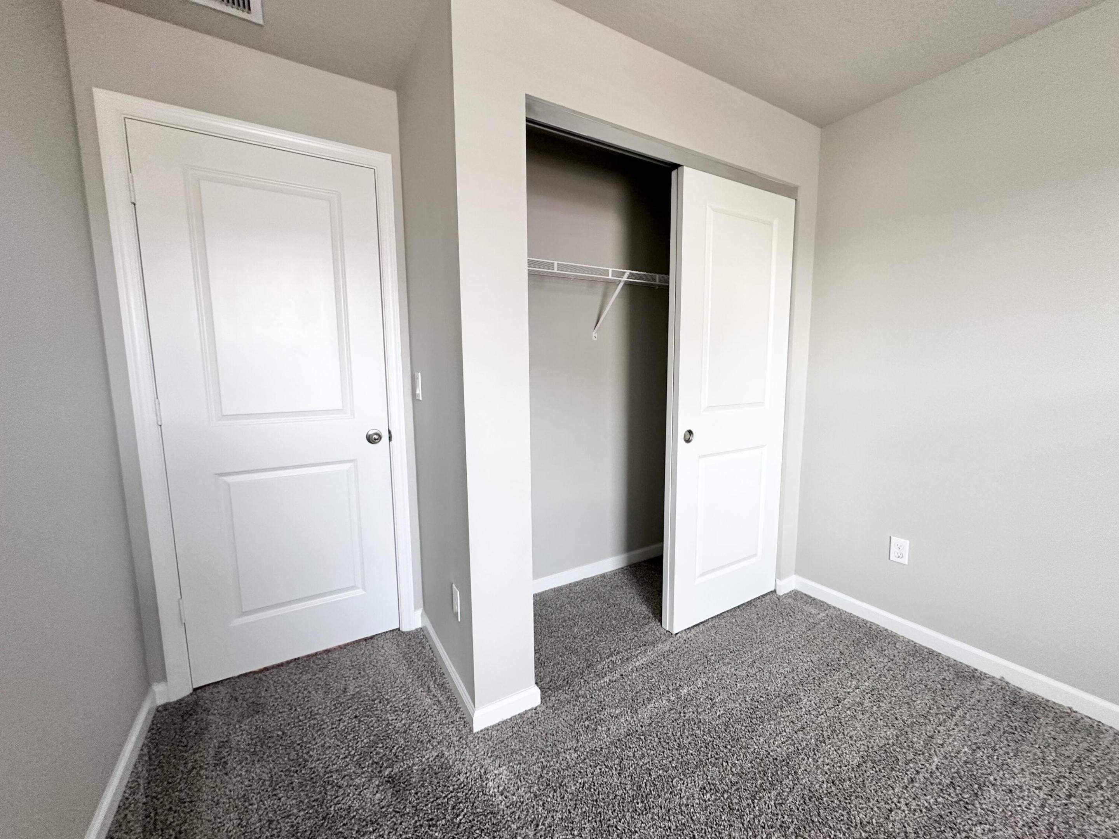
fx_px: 453
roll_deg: +0.1
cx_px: 560
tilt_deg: -4.5
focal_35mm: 14
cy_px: 420
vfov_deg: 85.7
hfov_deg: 102.1
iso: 200
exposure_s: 1/60
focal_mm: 2.22
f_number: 2.2
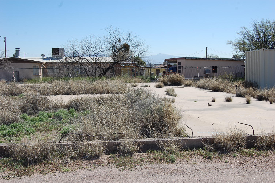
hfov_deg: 43.6
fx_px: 343
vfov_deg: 29.8
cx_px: 138
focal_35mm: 45
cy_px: 92
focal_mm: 30
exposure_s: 1/400
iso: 200
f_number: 10
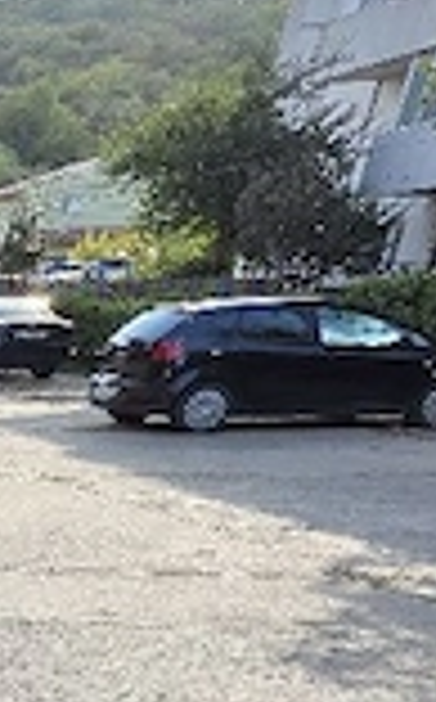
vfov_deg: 34.0
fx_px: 1011
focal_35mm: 53
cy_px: 742
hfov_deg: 13.5
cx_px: -710
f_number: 1.9
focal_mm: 2.2
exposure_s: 1/345
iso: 40
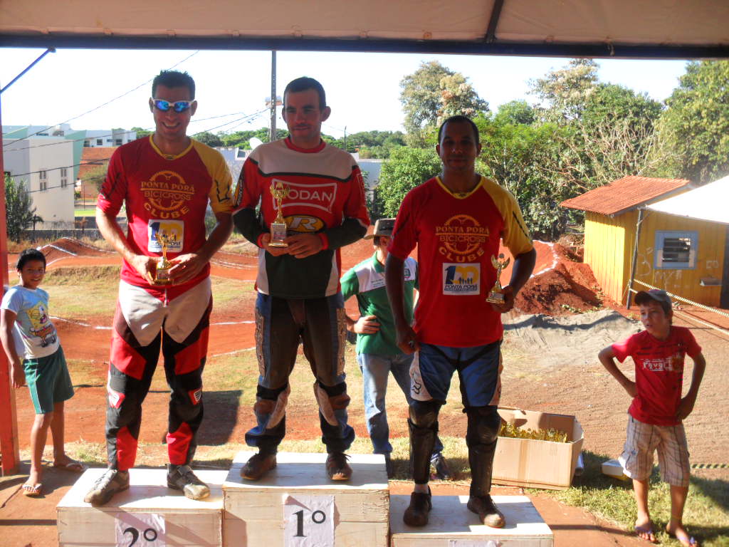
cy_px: 274
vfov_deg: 40.7
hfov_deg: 52.6
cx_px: 364
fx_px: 737
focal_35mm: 35
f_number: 3
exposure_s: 1/350
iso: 80
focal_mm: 6.3
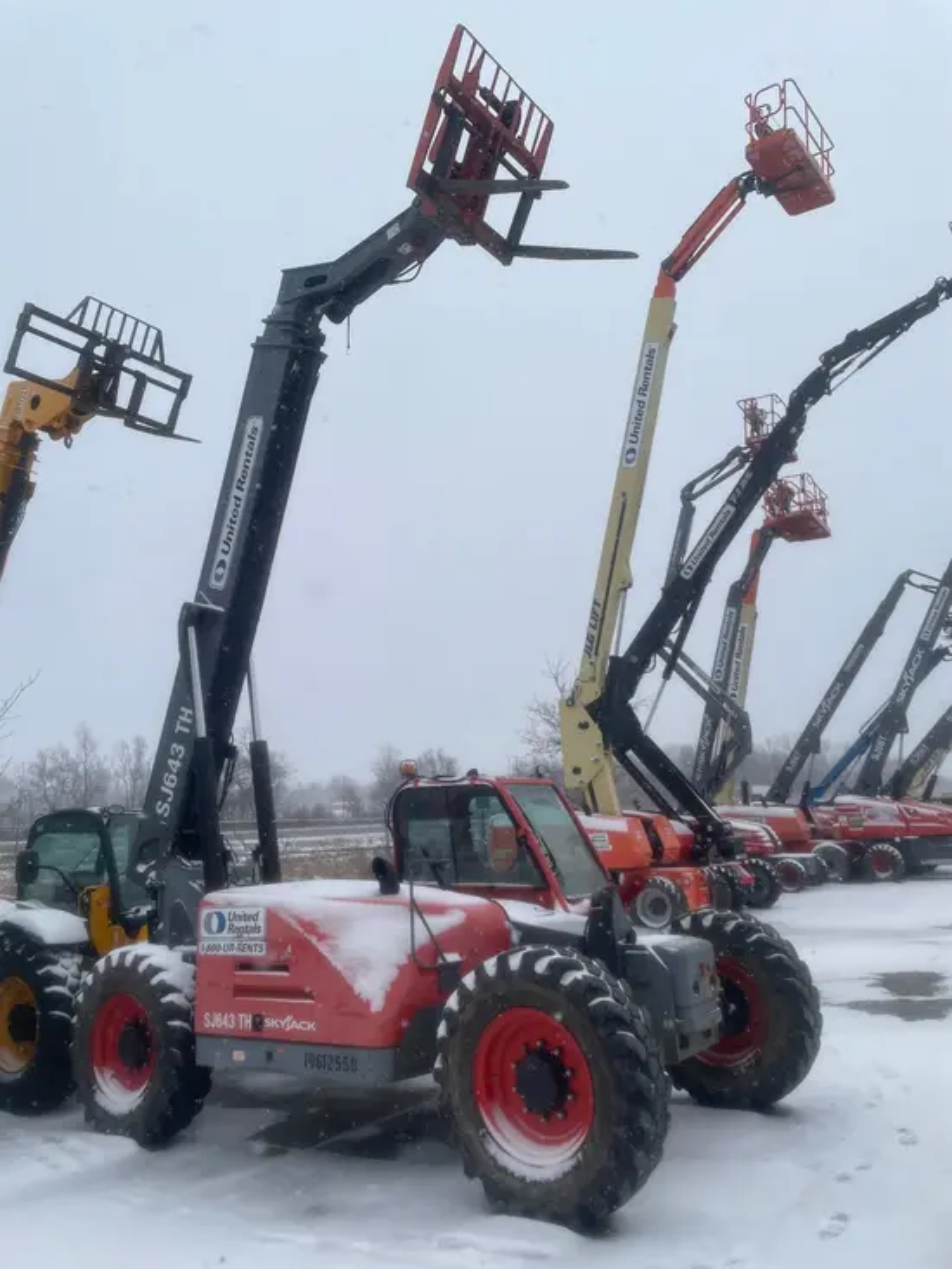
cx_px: 476
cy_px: 634
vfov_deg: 67.3
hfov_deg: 53.1
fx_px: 953
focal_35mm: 26
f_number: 1.6
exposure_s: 1/4000
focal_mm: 4.2
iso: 32
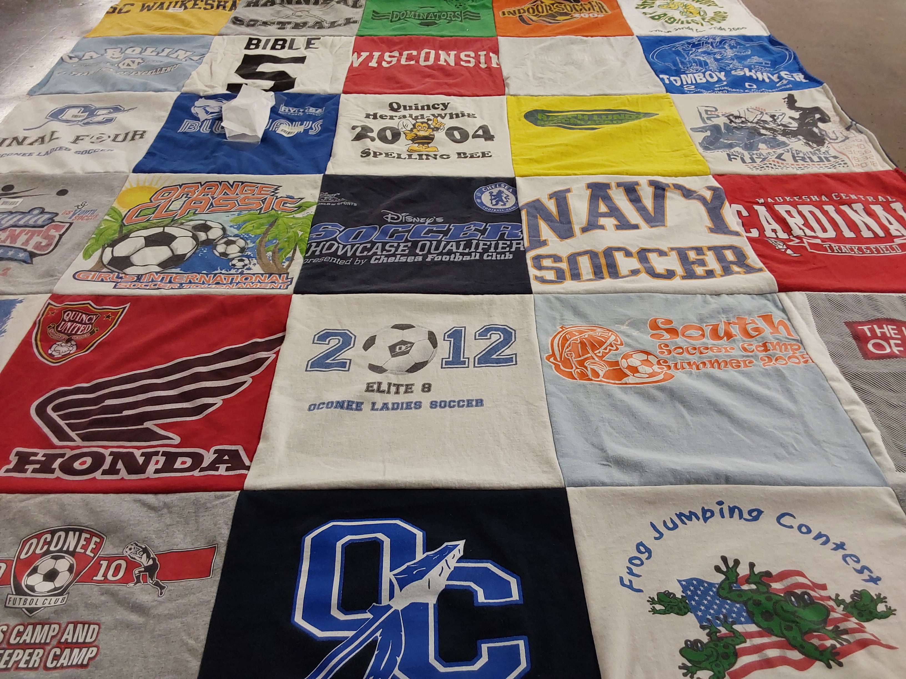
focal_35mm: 28
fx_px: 733
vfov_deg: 49.7
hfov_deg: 63.4
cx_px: 453
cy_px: 340
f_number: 1.9
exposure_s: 1/60
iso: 80
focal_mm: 2.91
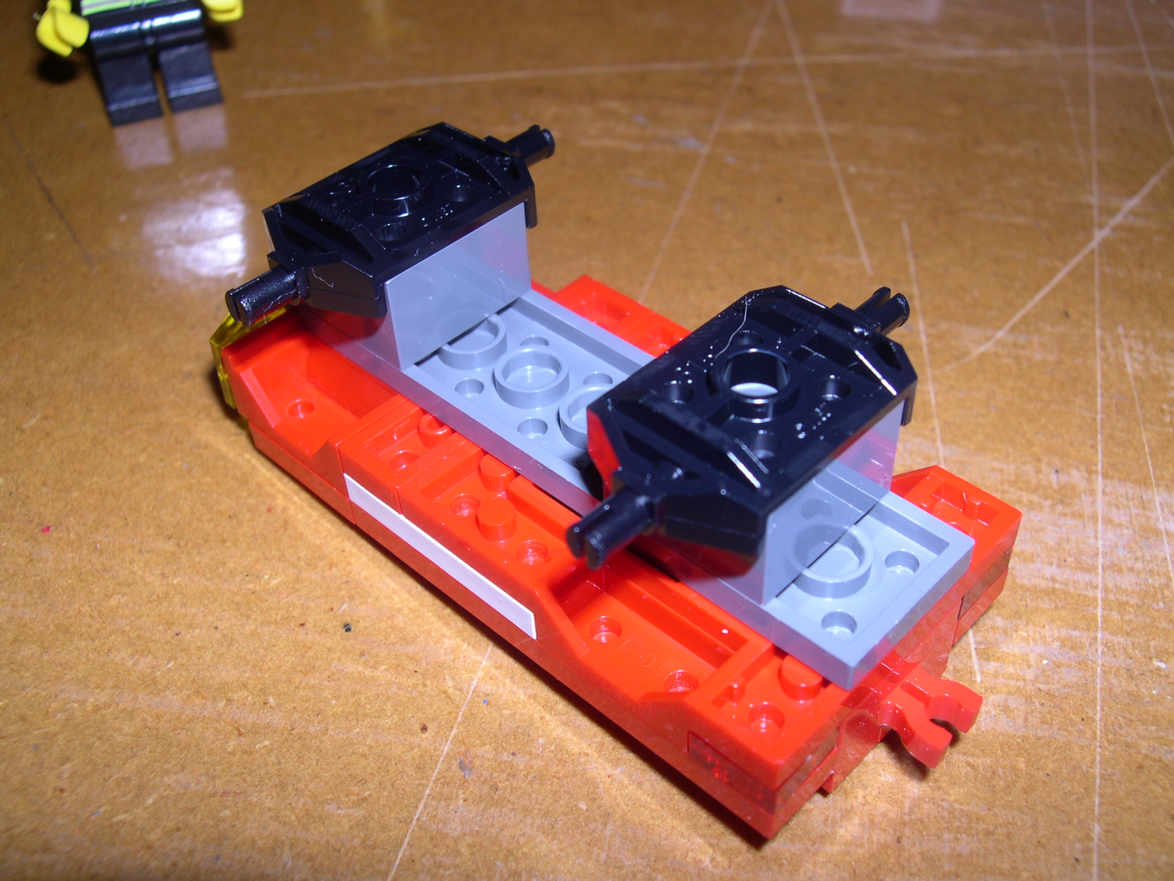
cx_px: 587
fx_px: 1289
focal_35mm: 38
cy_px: 440
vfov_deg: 37.7
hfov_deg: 49.0
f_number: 7.6
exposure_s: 1/60
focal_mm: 8
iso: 100
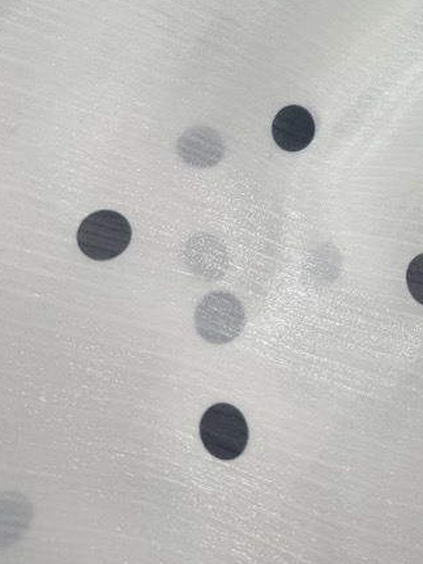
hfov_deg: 27.3
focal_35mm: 50
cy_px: 16
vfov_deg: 35.0
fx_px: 815
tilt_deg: -64.3
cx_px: 434
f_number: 1.78
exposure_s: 1/358
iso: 80
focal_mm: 6.76
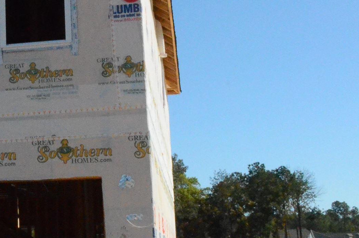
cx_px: -36
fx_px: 786
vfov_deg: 17.1
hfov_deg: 24.1
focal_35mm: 79
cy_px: 46
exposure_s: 1/2000
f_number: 22
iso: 6400
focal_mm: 18
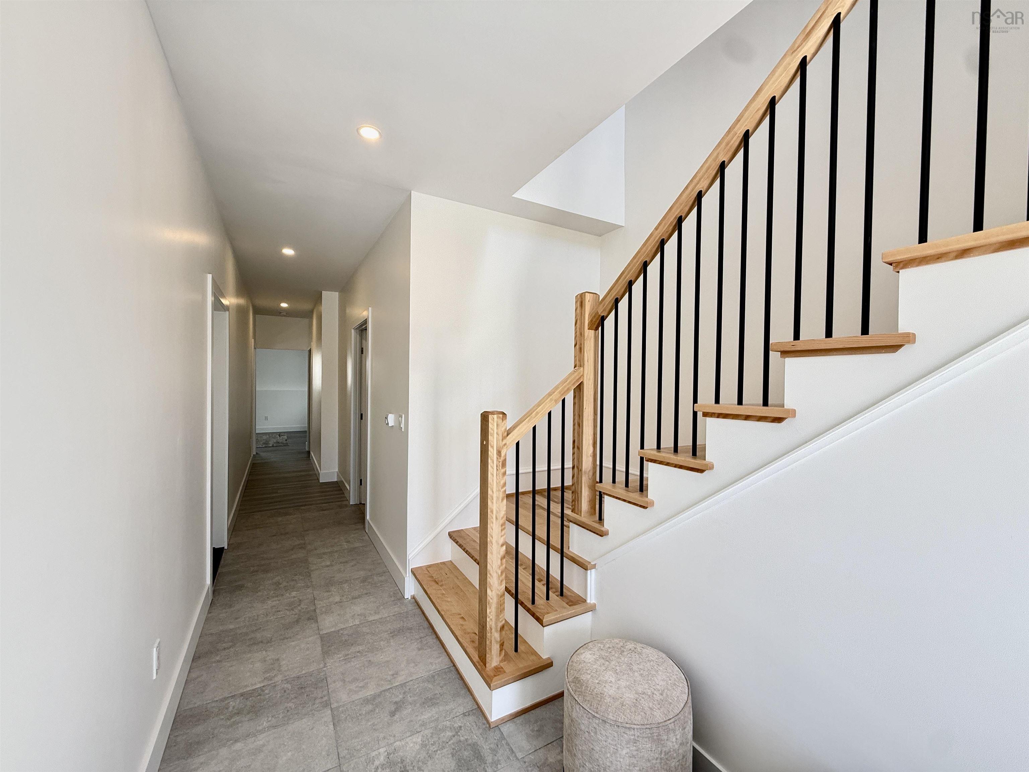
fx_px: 416
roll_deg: -1.1
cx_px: 514
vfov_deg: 85.7
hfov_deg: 102.1
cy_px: 386
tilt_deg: -0.3
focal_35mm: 14
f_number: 2.2
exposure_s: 1/120
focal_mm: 2.22
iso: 100
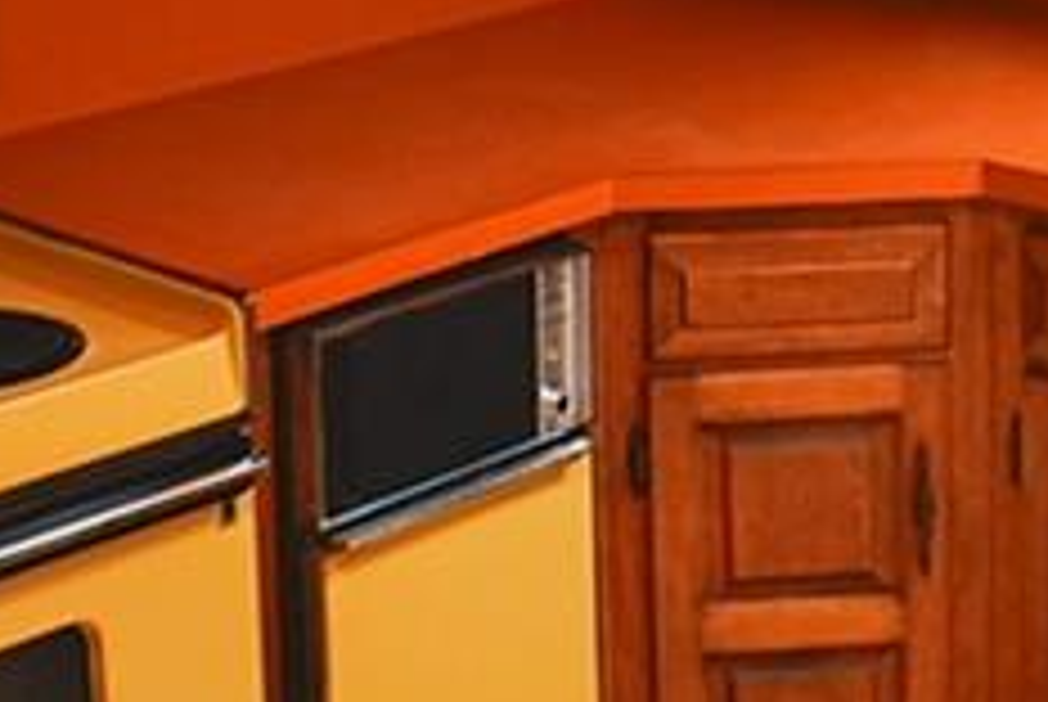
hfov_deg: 14.8
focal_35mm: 136
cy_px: -371
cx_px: 1061
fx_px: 3964
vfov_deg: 9.8
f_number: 5.6
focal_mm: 31
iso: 640
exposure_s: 1/30
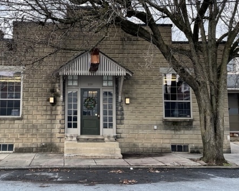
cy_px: 91
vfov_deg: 40.1
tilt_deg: +6.0
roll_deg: -0.2
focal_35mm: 37
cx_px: 77
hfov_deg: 48.2
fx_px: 262
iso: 32
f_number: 1.6
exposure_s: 1/932
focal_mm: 4.2
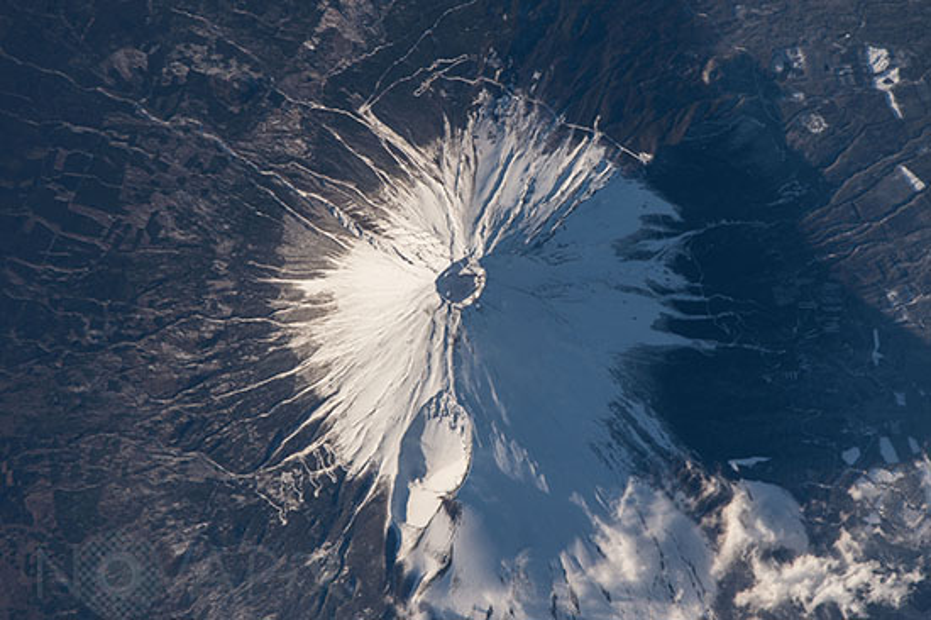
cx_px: 466
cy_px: 310
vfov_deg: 1.2
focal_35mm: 1150
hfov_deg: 1.8
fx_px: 29721
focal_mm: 1150
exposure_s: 1/640
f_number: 13
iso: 400
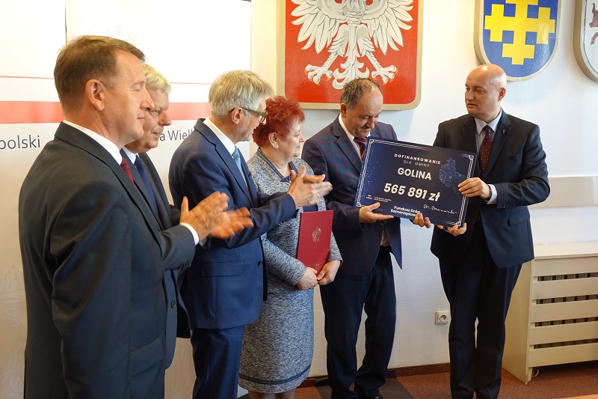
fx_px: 614
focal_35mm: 37
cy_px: 200
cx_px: 299
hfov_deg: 51.9
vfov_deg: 35.9
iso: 320
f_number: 2.8
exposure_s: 1/40
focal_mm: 13.65
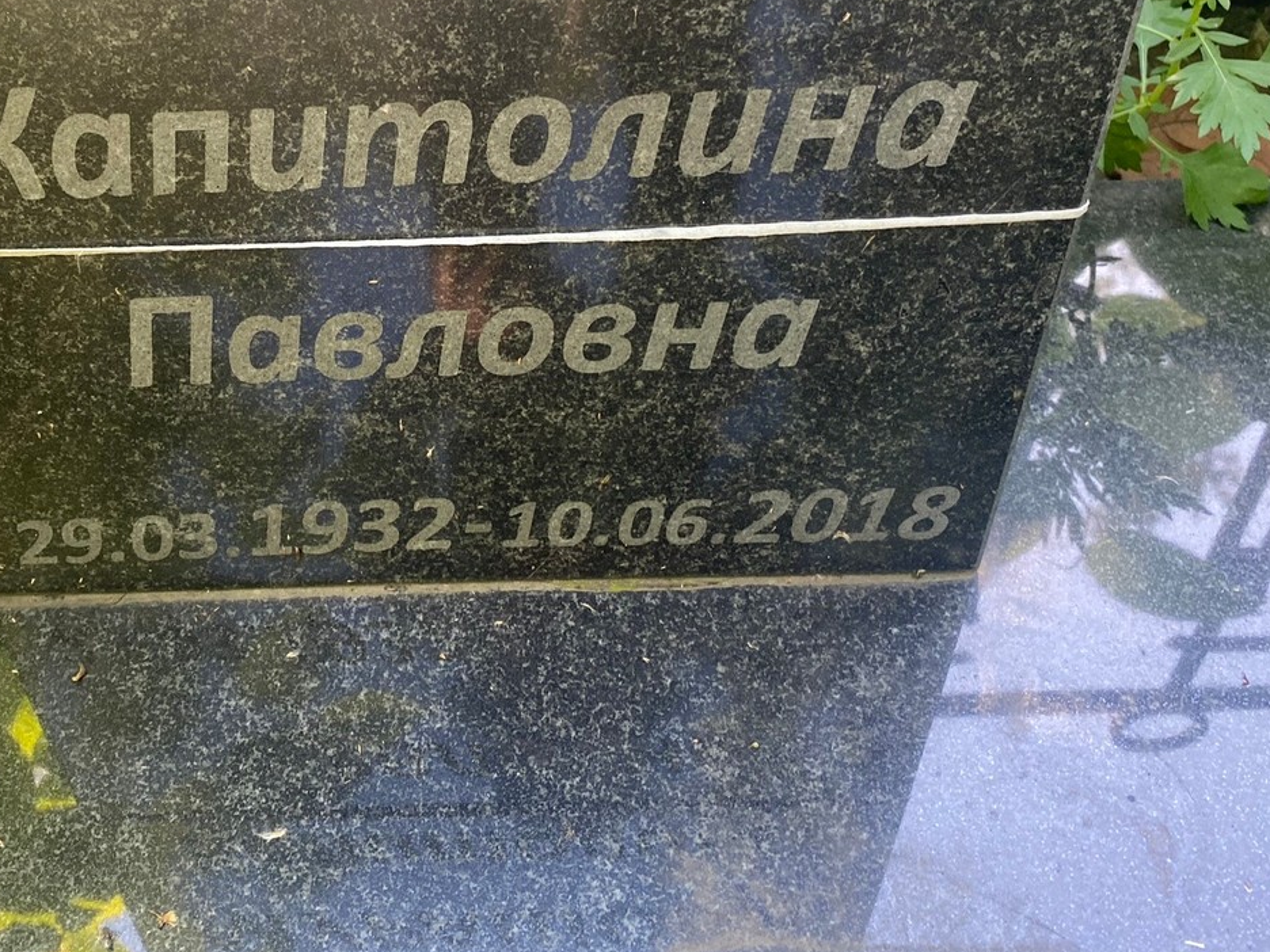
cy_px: 262
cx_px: 483
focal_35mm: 40
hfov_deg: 46.4
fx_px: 1468
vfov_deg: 35.3
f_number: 1.8
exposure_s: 1/121
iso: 125
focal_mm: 4.25
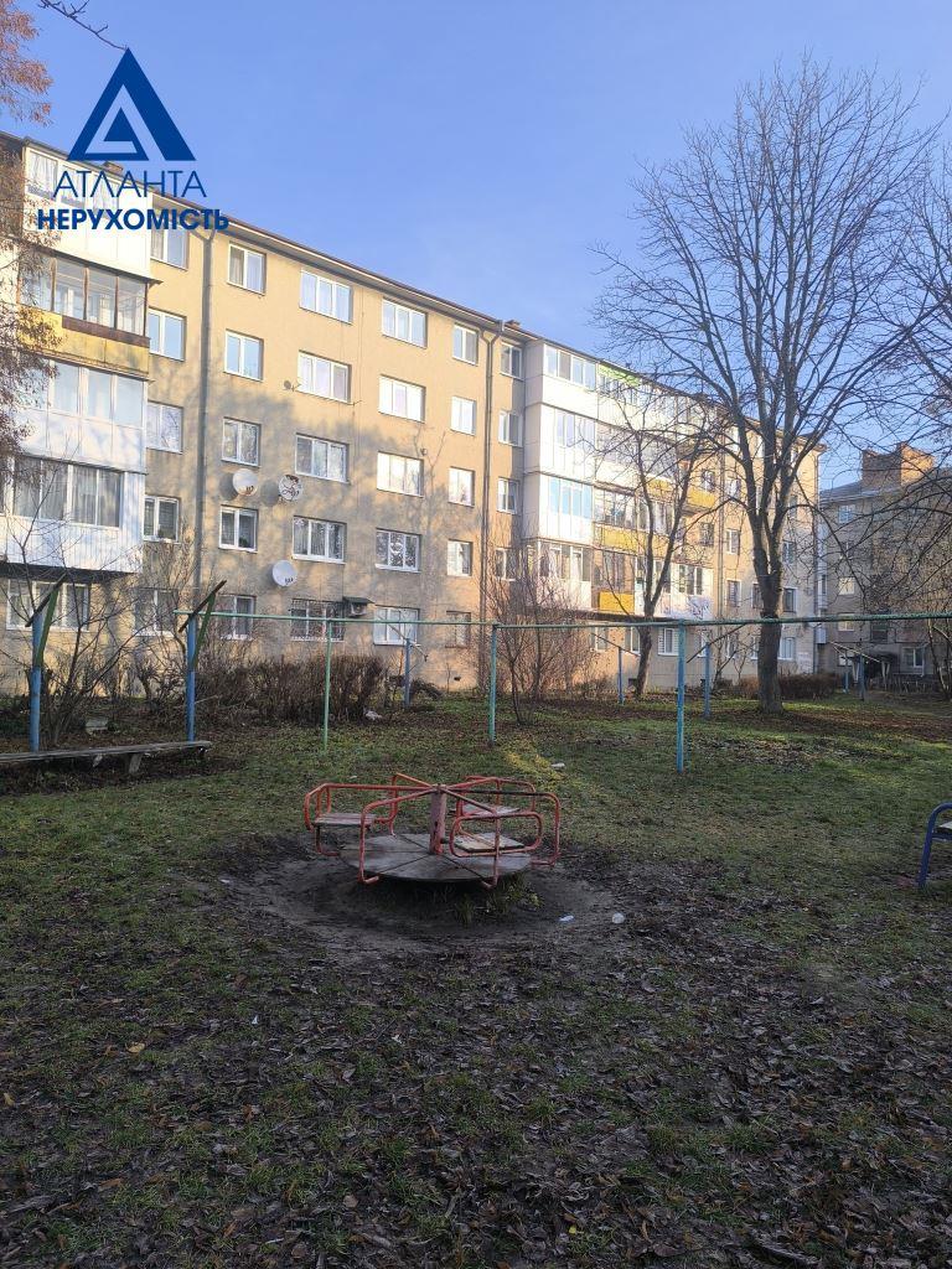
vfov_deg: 73.9
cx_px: 476
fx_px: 843
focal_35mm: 23
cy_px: 634
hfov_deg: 58.9
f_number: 1.65
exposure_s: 1/505
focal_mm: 6.14
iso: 50
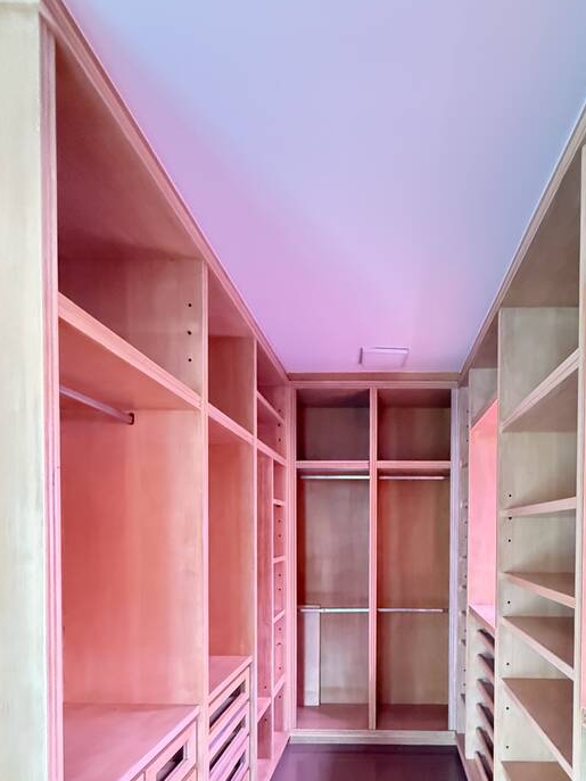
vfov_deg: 72.9
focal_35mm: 22
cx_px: 381
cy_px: 549
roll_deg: -1.2
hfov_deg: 59.9
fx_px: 497
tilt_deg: -0.4
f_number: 2.2
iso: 2000
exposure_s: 1/30
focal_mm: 2.22
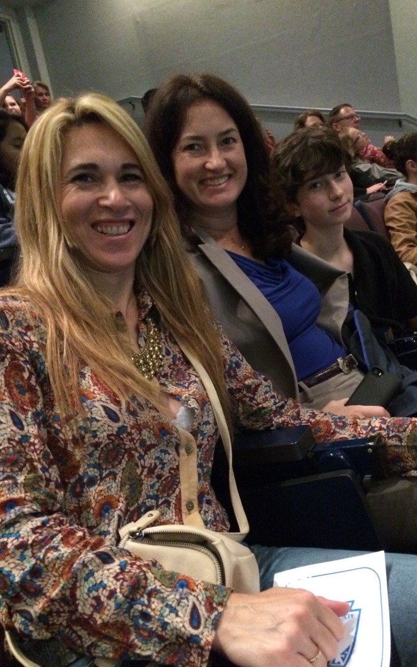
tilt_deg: -14.8
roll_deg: +12.6
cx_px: 238
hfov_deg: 40.5
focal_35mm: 31
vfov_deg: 61.2
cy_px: 334
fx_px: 563
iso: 800
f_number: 2.2
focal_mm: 4.15
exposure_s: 1/15
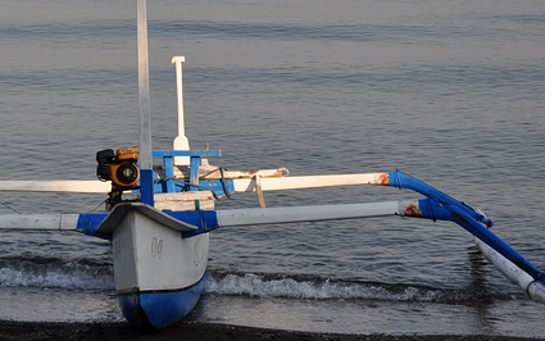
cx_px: 137
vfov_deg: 7.9
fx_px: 2481
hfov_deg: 12.5
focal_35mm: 167
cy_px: 158
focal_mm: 62
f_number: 8
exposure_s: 1/640
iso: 200
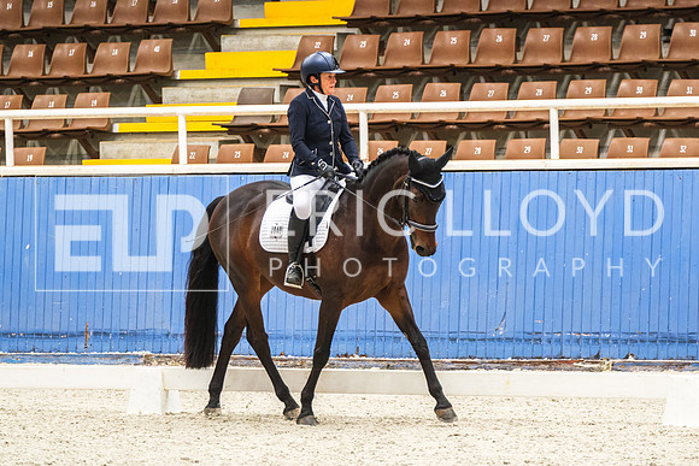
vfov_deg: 6.2
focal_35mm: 223
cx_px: 324
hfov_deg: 9.2
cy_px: 201
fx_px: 4336
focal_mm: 106
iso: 2500
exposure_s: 1/640
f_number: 2.8
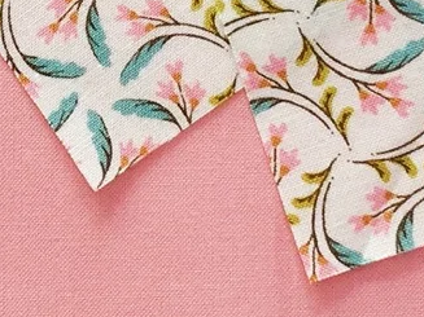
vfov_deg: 10.9
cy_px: -105
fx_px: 1628
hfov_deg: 14.7
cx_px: 52
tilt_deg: -86.1
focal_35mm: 133
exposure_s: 1/33
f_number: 2.2
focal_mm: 4.15
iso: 100
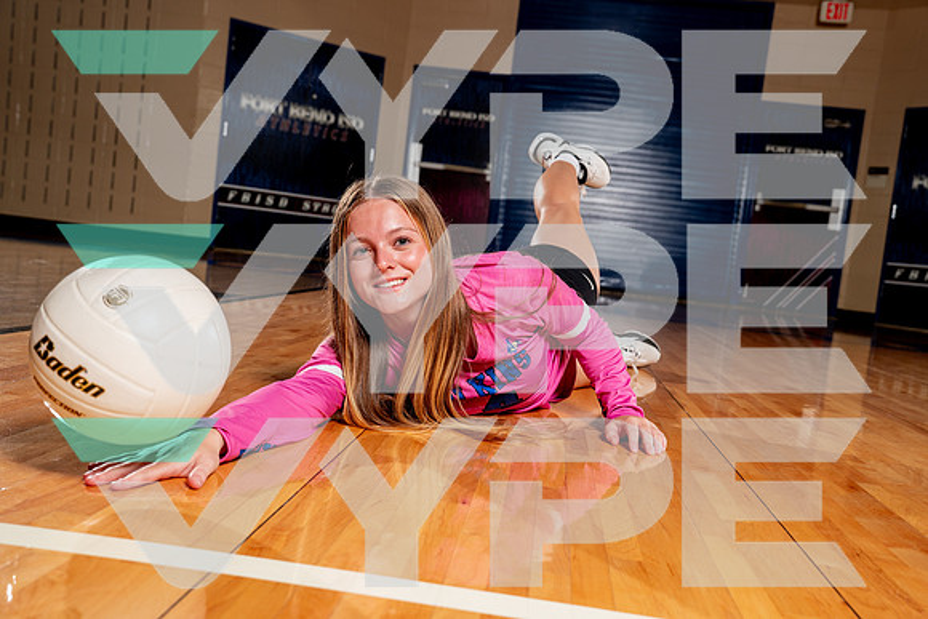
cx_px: 464
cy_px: 310
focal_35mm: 38
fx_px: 980
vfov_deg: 35.1
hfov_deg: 50.7
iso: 200
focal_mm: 38
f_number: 5.6
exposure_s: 1/250
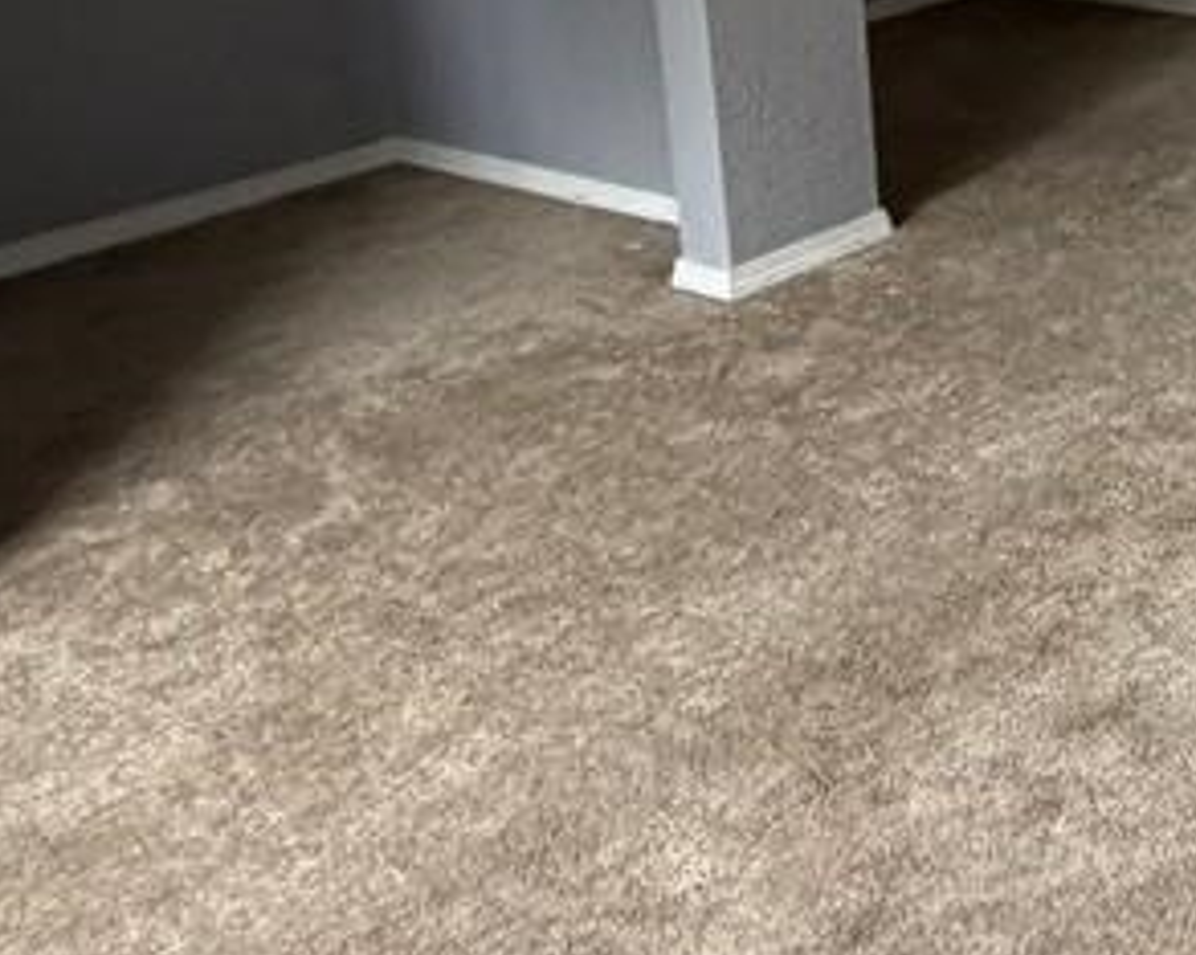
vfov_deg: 25.5
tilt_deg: -12.6
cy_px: -37
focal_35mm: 56
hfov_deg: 27.9
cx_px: 1555
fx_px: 1981
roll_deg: +0.2
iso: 320
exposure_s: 1/121
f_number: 2.2
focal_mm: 2.22
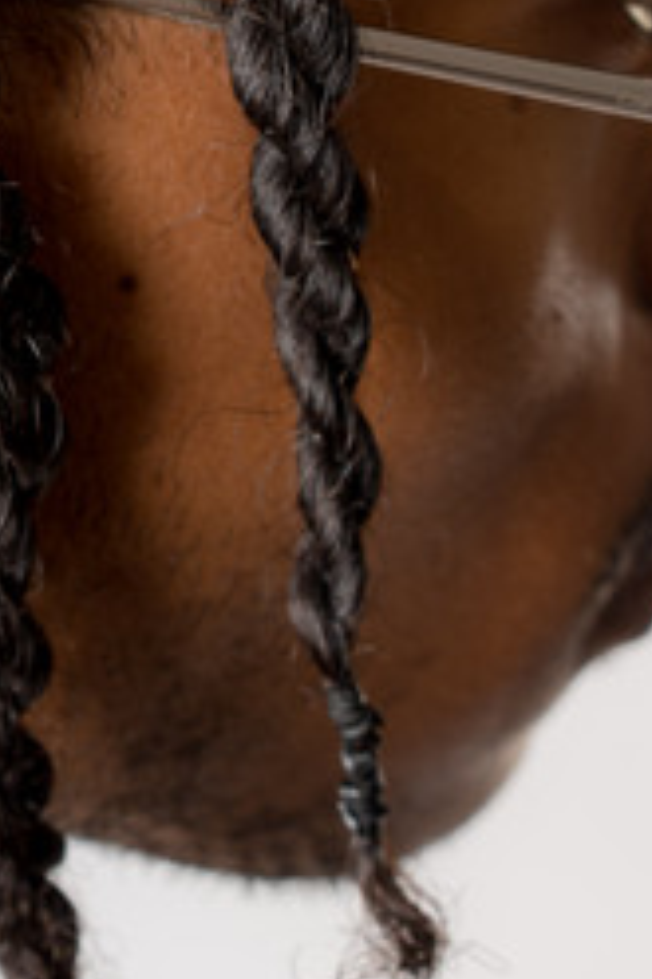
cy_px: -71
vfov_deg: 17.6
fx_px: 3074
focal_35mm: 113
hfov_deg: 11.7
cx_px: -231
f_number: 8
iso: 100
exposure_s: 1/160
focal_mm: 35
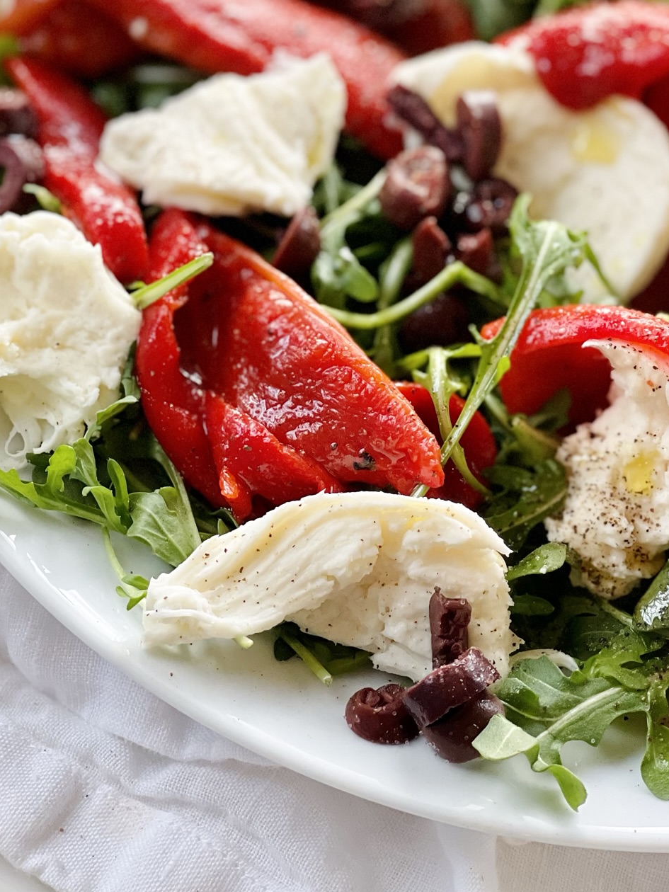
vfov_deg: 18.7
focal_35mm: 104
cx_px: 418
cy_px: 193
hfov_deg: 14.2
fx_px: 2680
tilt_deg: -53.1
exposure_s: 1/40
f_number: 2.2
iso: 125
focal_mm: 7.5
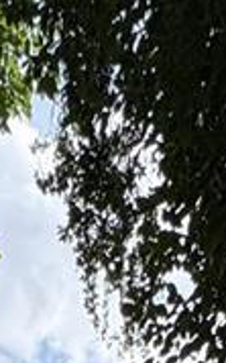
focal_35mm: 100
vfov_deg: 13.8
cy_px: 897
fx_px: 987
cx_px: -49
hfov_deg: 12.7
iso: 50
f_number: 2.2
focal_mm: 2.22
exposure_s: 1/1748
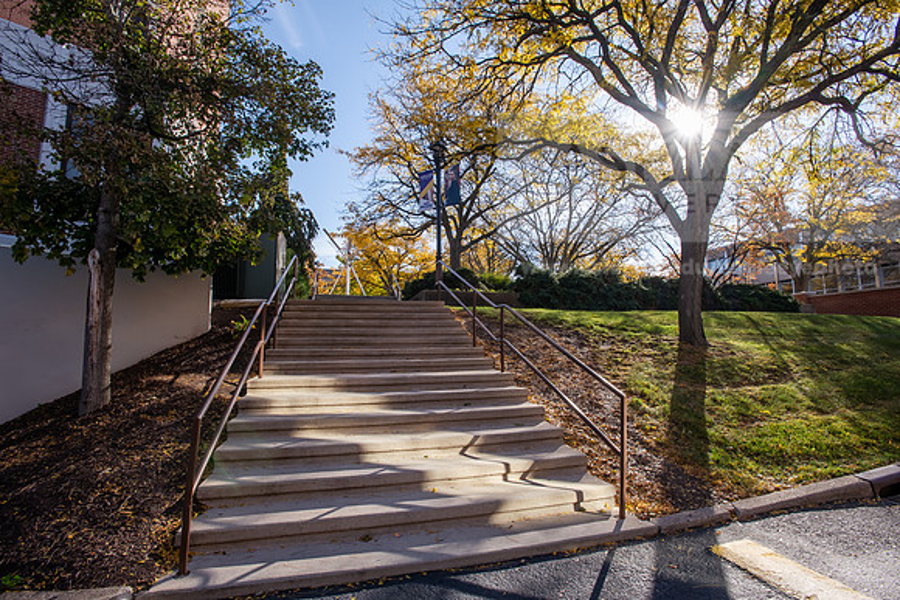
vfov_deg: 70.5
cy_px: 300
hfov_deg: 93.3
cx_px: 450
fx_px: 425
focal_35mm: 17
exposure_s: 1/160
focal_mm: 17
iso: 320
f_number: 14
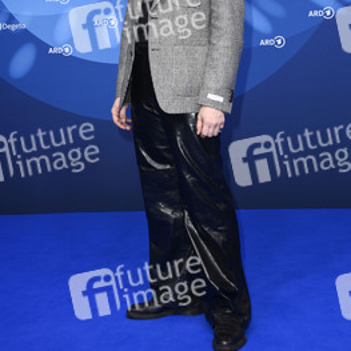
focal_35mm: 62
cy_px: 88
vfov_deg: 27.3
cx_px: 176
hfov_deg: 27.7
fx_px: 711
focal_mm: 48
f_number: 5.6
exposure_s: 1/250
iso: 1250
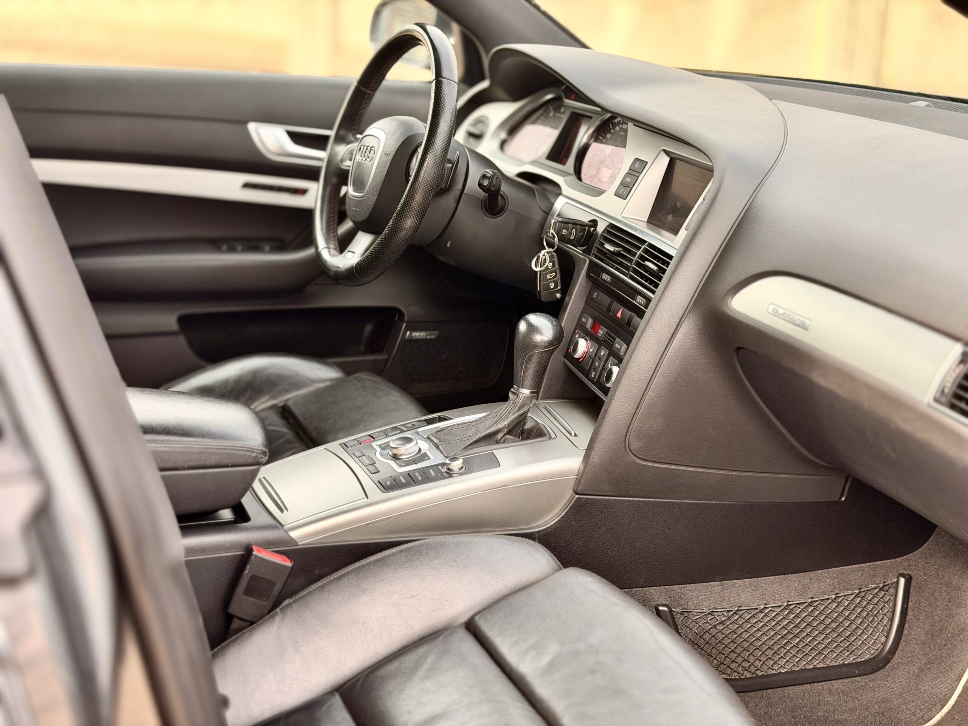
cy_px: 363
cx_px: 484
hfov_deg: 39.7
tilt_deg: -18.8
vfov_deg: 30.3
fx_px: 1342
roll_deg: -1.9
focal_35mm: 48
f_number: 1.78
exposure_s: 1/271
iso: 64
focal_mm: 6.76
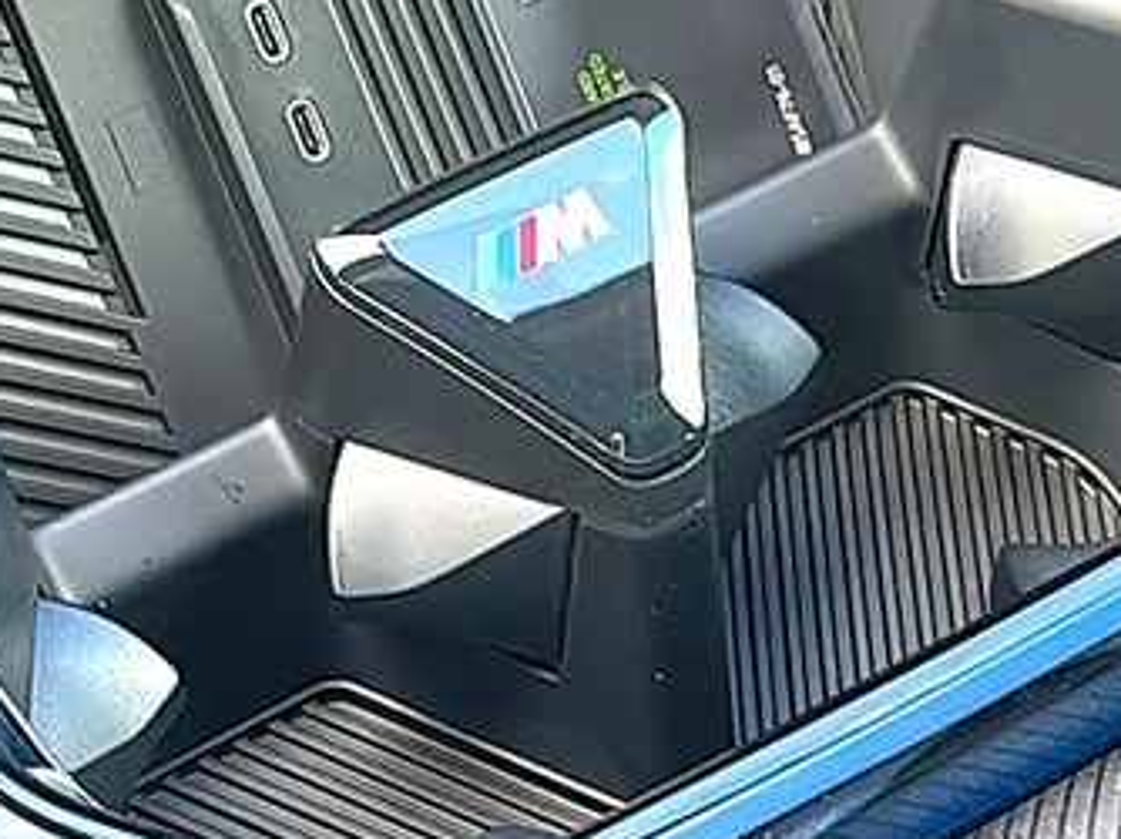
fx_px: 2783
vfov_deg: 17.0
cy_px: 176
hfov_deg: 22.8
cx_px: 510
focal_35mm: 86
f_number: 1.78
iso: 125
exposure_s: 1/84
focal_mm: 6.86
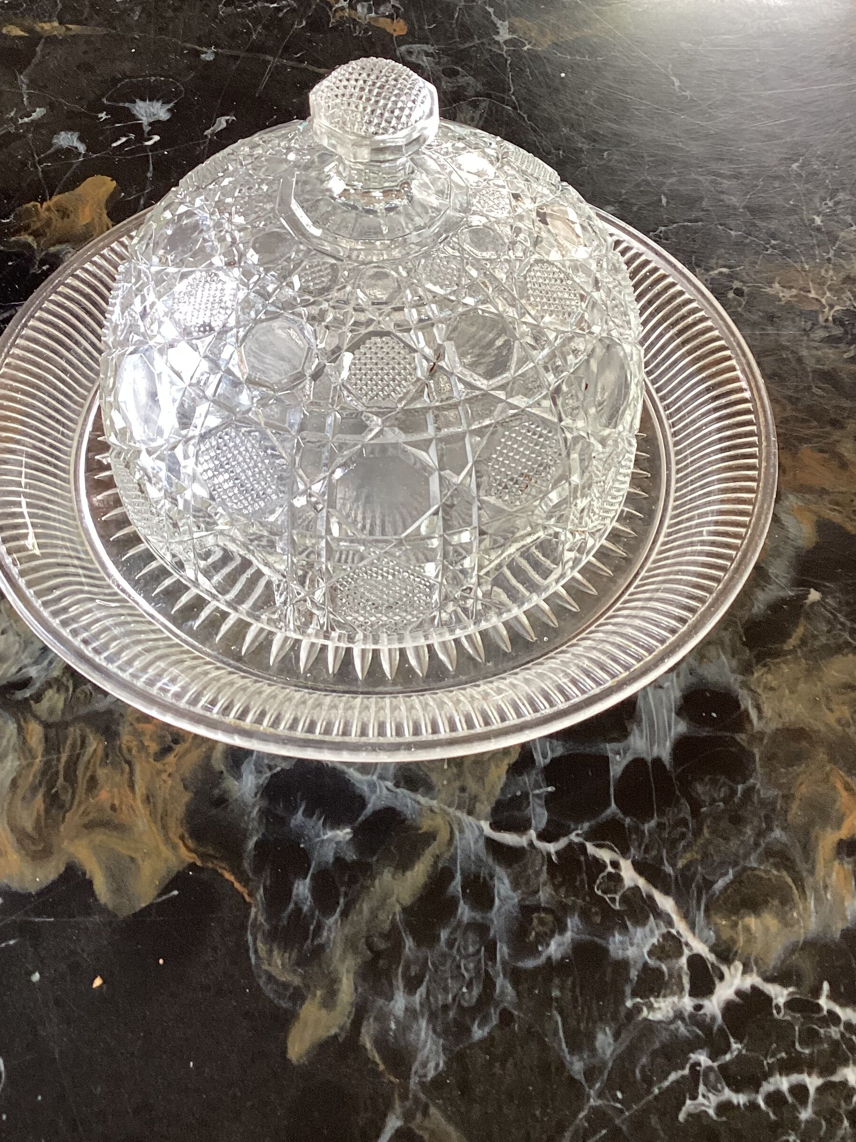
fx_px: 1385
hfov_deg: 34.3
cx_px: 403
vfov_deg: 44.7
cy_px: 491
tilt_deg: -50.9
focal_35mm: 42
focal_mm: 3.3
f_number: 2.4
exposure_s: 1/60
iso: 125
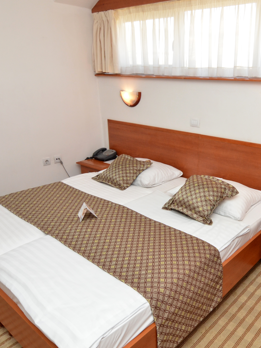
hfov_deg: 46.6
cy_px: 170
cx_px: 196
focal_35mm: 29
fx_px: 290
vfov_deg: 61.9
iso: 640
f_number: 6.3
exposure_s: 1/100
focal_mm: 11
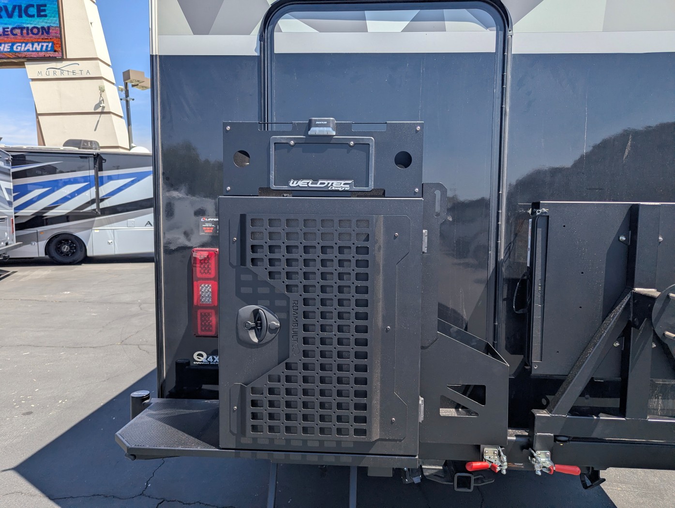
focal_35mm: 24
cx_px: 338
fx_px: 469
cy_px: 254
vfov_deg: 56.9
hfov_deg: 71.5
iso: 46
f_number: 1.85
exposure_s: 1/1664
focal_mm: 6.81
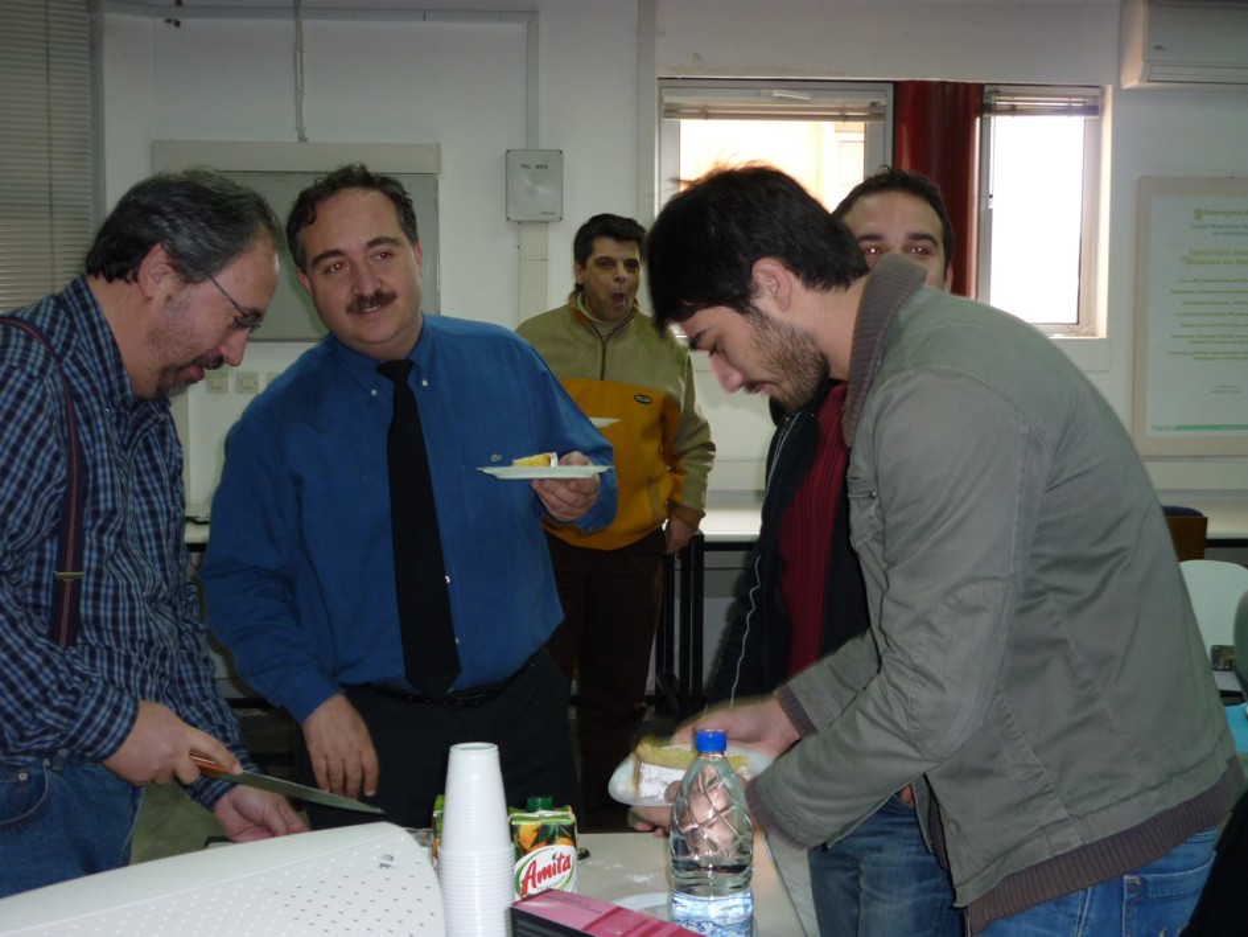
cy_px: 468
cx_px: 624
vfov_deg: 28.0
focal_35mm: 52
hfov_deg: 36.8
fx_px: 1875
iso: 125
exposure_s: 1/40
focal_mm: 8.6
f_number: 3.3
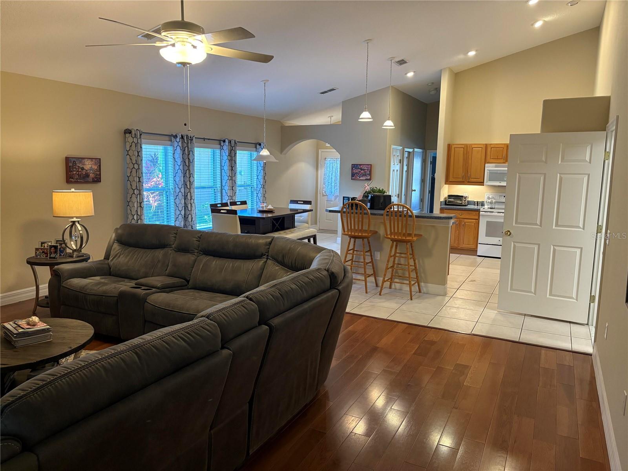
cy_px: 236
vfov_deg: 53.1
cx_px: 314
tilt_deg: -8.6
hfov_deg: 67.3
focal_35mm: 26
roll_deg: -0.5
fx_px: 472
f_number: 1.6
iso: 200
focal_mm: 5.96
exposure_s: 1/60
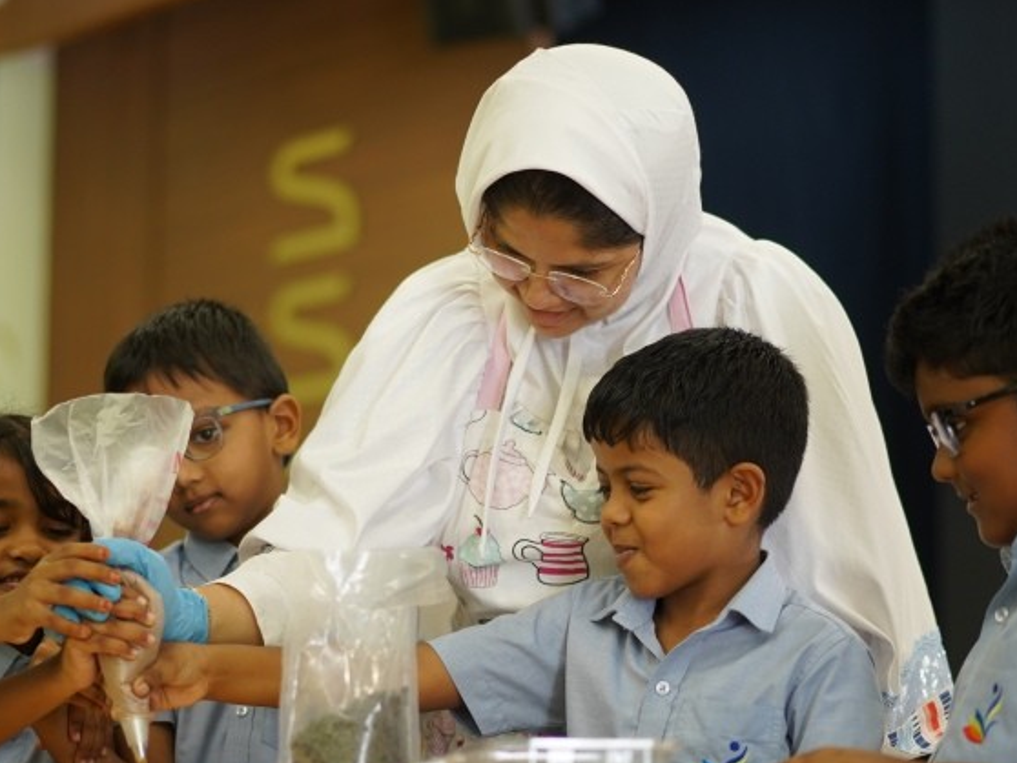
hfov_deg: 20.2
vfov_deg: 15.2
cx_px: 456
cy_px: 498
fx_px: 2851
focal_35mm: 97
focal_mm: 55
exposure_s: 1/160
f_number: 1.8
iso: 500
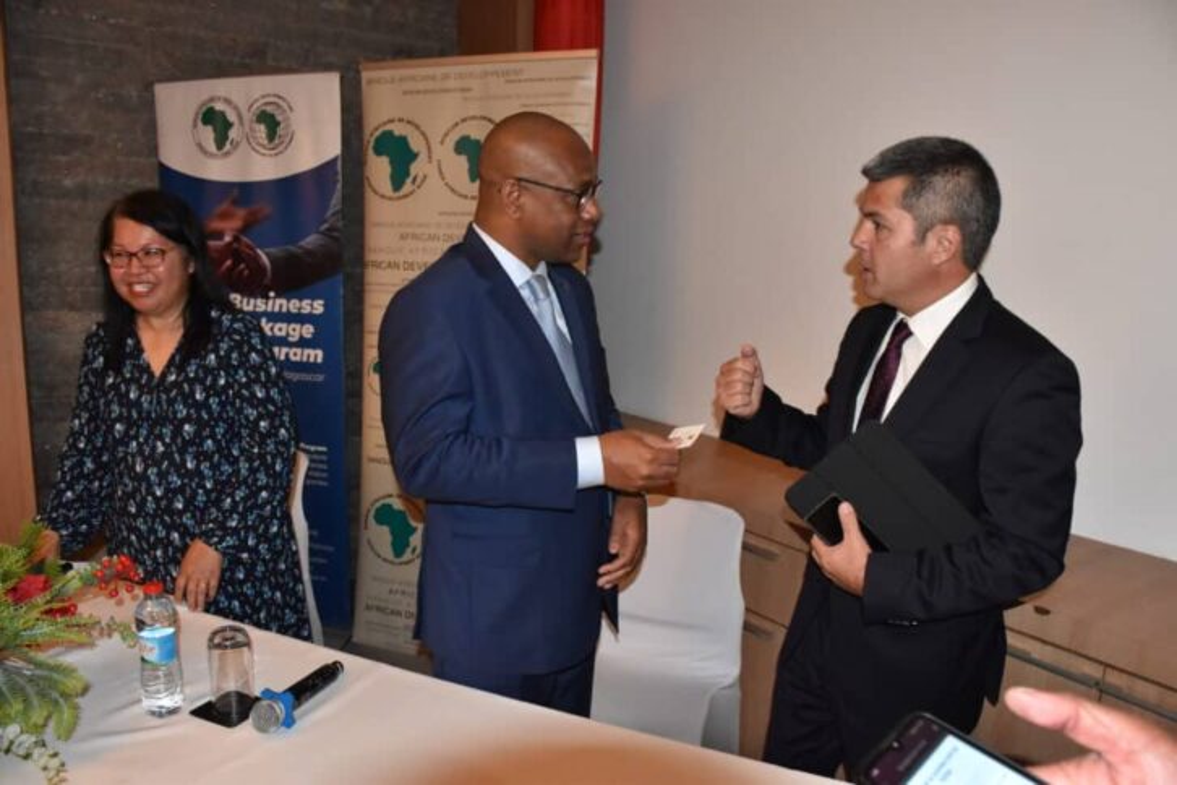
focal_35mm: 27
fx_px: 883
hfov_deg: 67.4
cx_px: 588
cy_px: 392
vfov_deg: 47.9
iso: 1600
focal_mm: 18
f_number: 5.6
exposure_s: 1/60
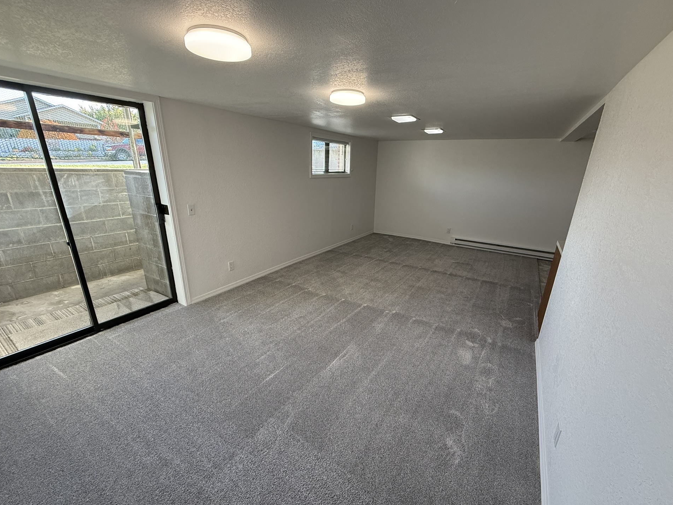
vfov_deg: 81.7
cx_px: 345
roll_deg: -2.0
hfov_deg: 98.1
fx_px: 292
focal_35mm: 15
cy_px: 265
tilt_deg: -18.3
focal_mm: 2.22
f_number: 2.2
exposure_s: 1/120
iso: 160
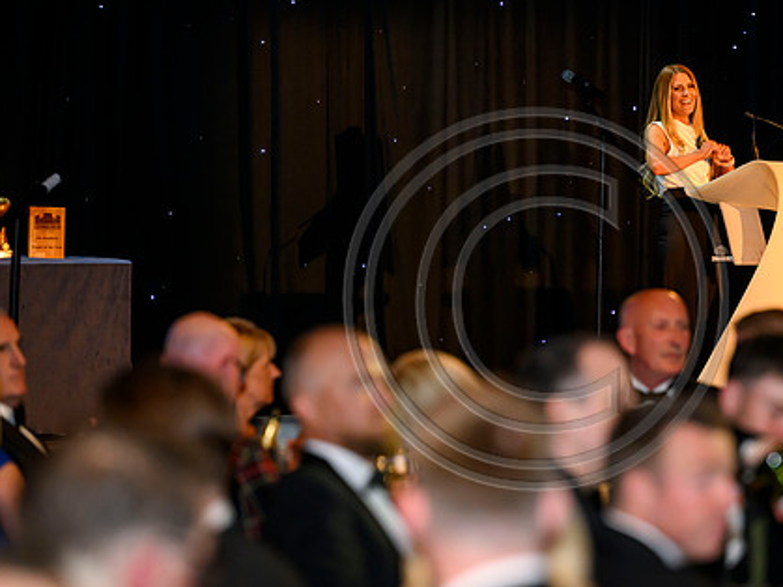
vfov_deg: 7.0
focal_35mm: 213
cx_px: 536
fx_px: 4817
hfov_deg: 9.3
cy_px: 296
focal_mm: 160
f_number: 3.2
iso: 2500
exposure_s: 1/250
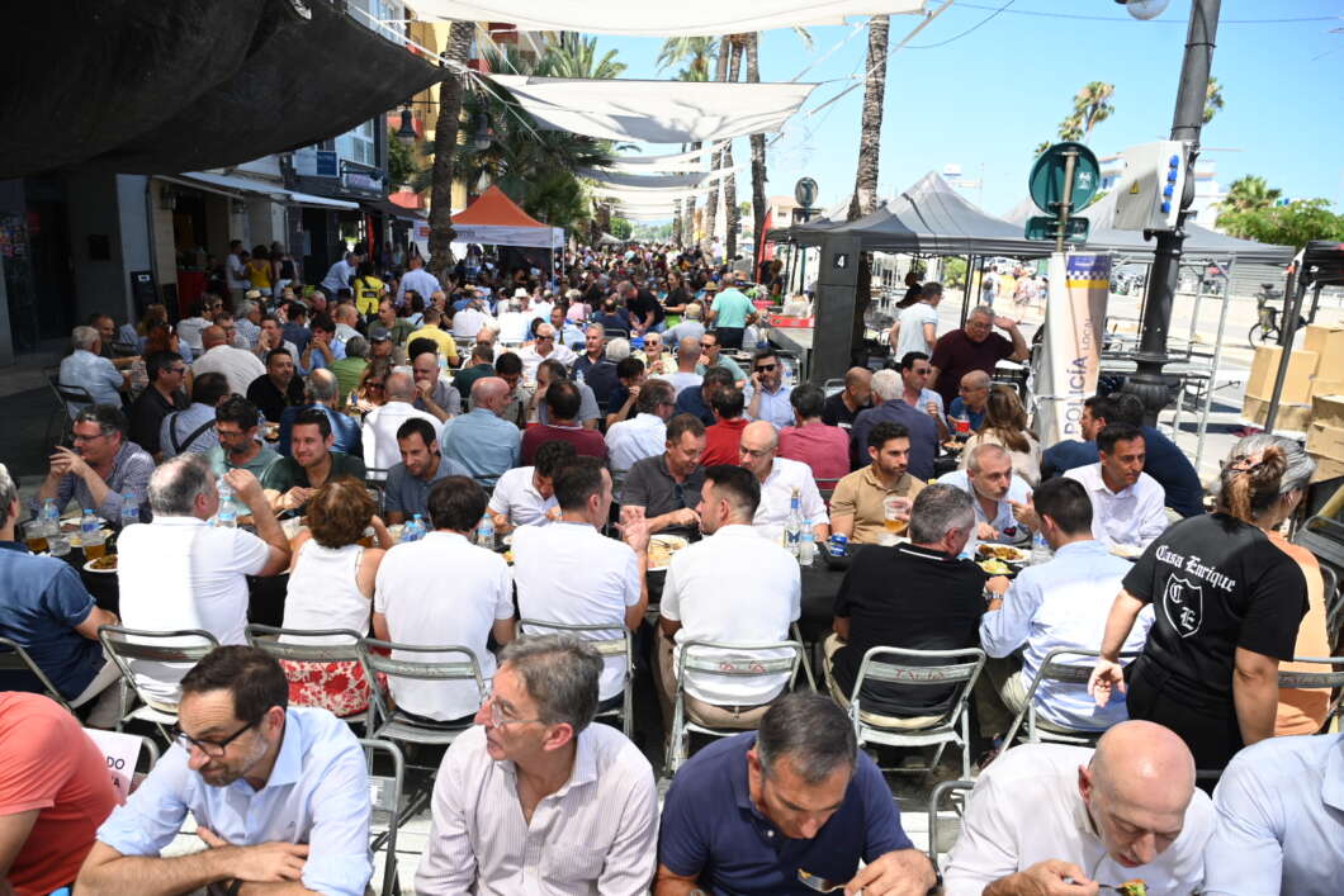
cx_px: 672
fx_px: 896
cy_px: 448
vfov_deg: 53.1
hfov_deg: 73.7
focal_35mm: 24
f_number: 5
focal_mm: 24
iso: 400
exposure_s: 1/1000
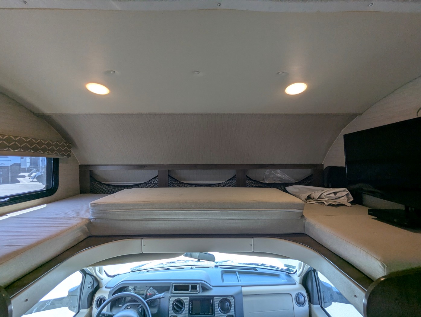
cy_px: 158
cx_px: 210
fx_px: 195
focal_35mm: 16
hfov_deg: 94.4
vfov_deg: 78.2
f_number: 2.2
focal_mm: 2.35
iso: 88
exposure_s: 1/169
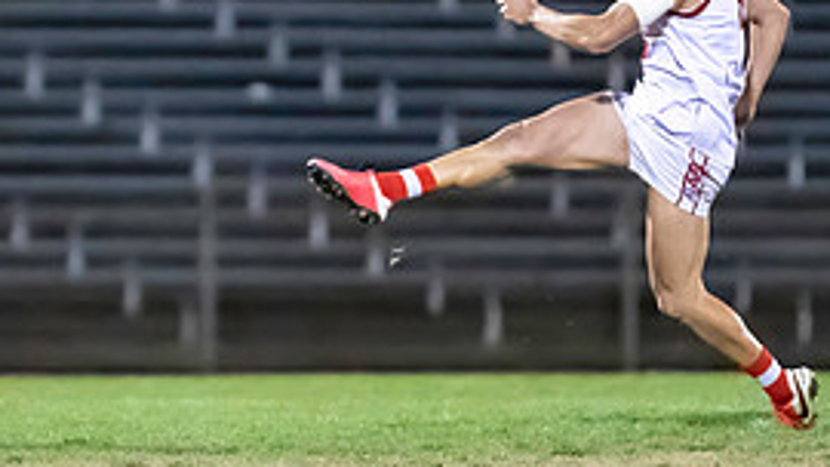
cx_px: 231
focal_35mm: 1118
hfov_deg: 1.9
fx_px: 24610
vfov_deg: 1.1
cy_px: 127
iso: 10000
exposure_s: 1/1250
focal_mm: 300
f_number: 2.8
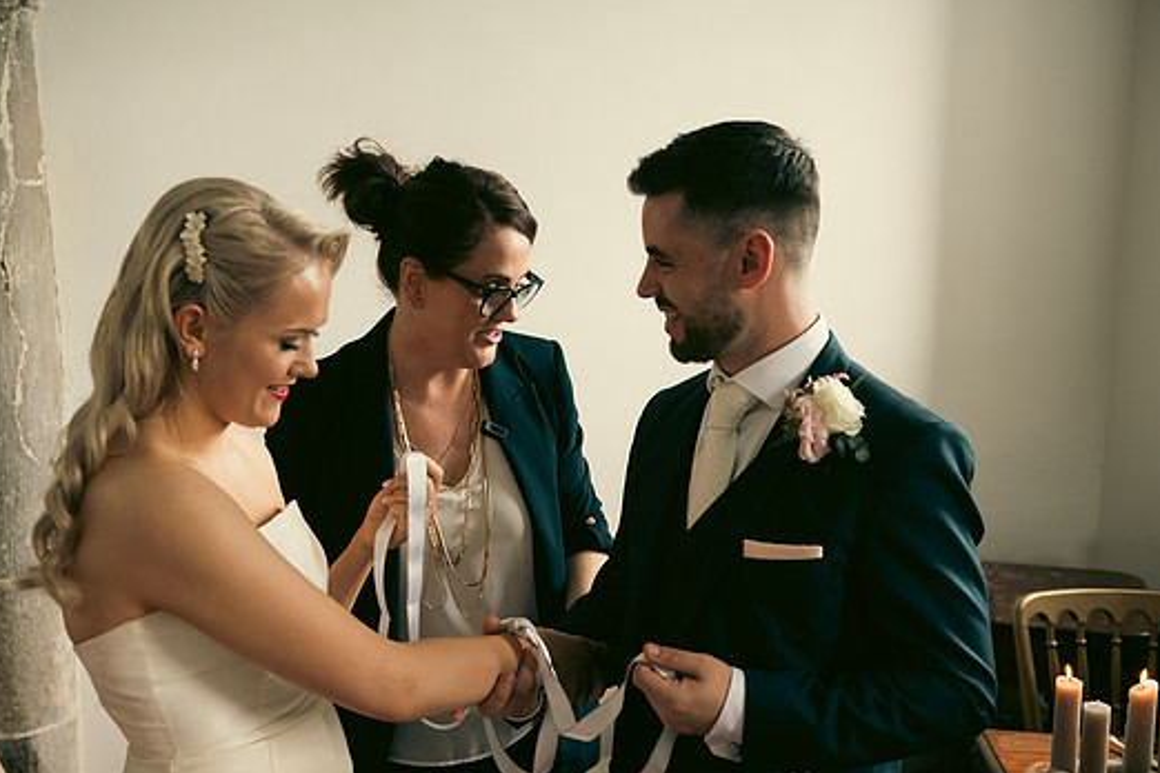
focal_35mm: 40
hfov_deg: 48.4
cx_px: 522
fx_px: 1289
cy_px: 425
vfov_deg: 33.4
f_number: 3.5
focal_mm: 36
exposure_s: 1/160
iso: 800
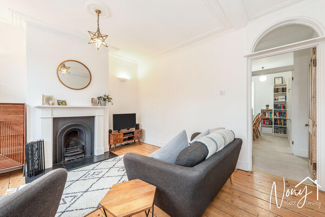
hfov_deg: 104.2
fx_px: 126
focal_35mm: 14
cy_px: 108
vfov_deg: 81.3
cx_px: 162
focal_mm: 14
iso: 320
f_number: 7.1
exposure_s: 1/15
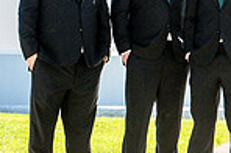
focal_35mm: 427
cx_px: 450
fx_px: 2734
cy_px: 16
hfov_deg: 4.8
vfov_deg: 3.2
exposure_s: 1/1600
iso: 400
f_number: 5.6
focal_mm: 105
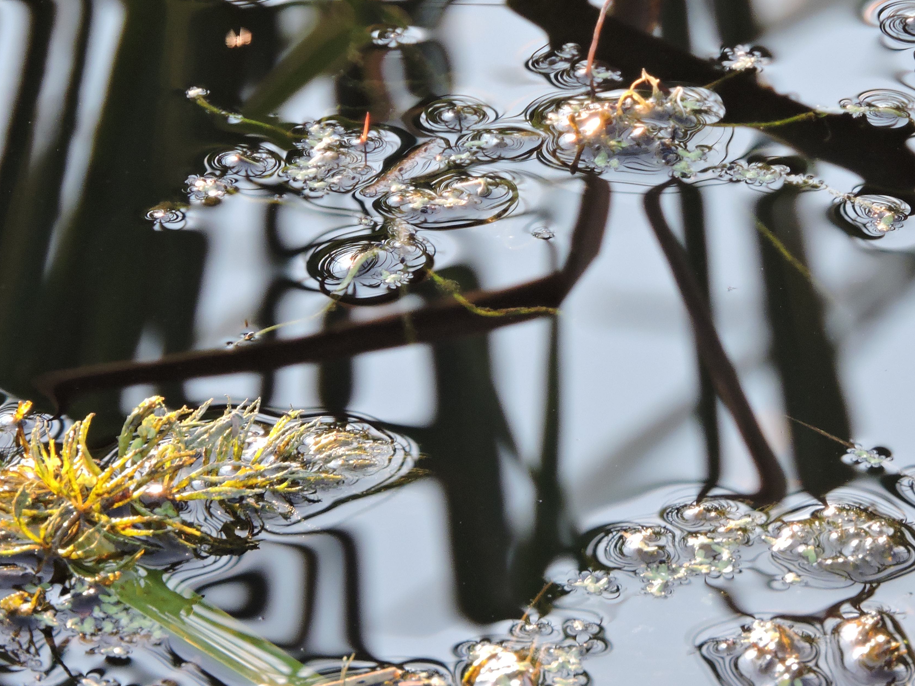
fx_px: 18238
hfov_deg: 2.9
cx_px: 572
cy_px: 218
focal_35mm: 690
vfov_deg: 2.2
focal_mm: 89.6
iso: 400
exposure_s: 1/100
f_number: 5.6
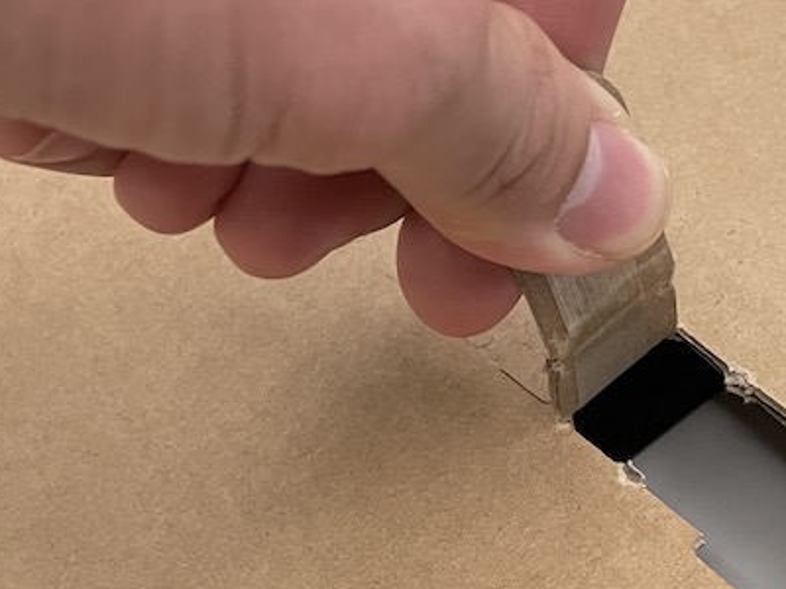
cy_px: 689
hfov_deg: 24.8
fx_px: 1771
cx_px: 554
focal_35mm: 78
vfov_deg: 18.0
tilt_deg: -59.6
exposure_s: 1/60
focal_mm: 4.2
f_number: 1.6
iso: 400
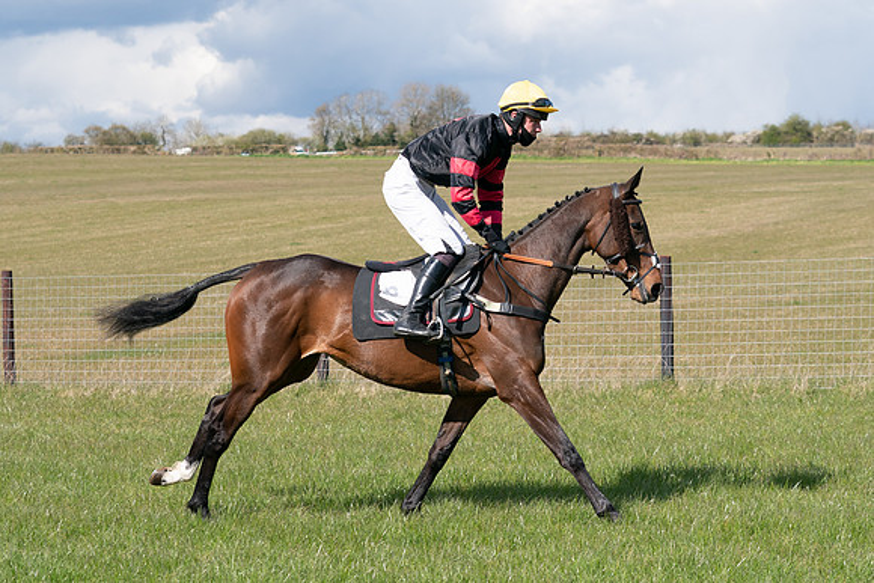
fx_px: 2550
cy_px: 292
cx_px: 437
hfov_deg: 19.5
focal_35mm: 105
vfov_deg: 13.0
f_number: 5
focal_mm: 70
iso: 400
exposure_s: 1/2000
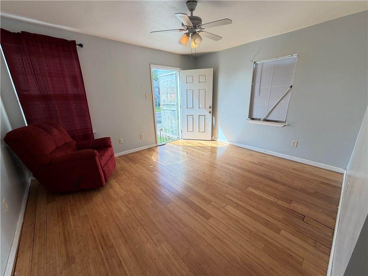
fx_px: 149
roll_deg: +0.4
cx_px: 184
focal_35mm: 14
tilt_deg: -16.8
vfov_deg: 85.7
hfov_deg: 102.1
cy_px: 138
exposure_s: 1/221
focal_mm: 2.22
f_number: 2.2
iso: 40
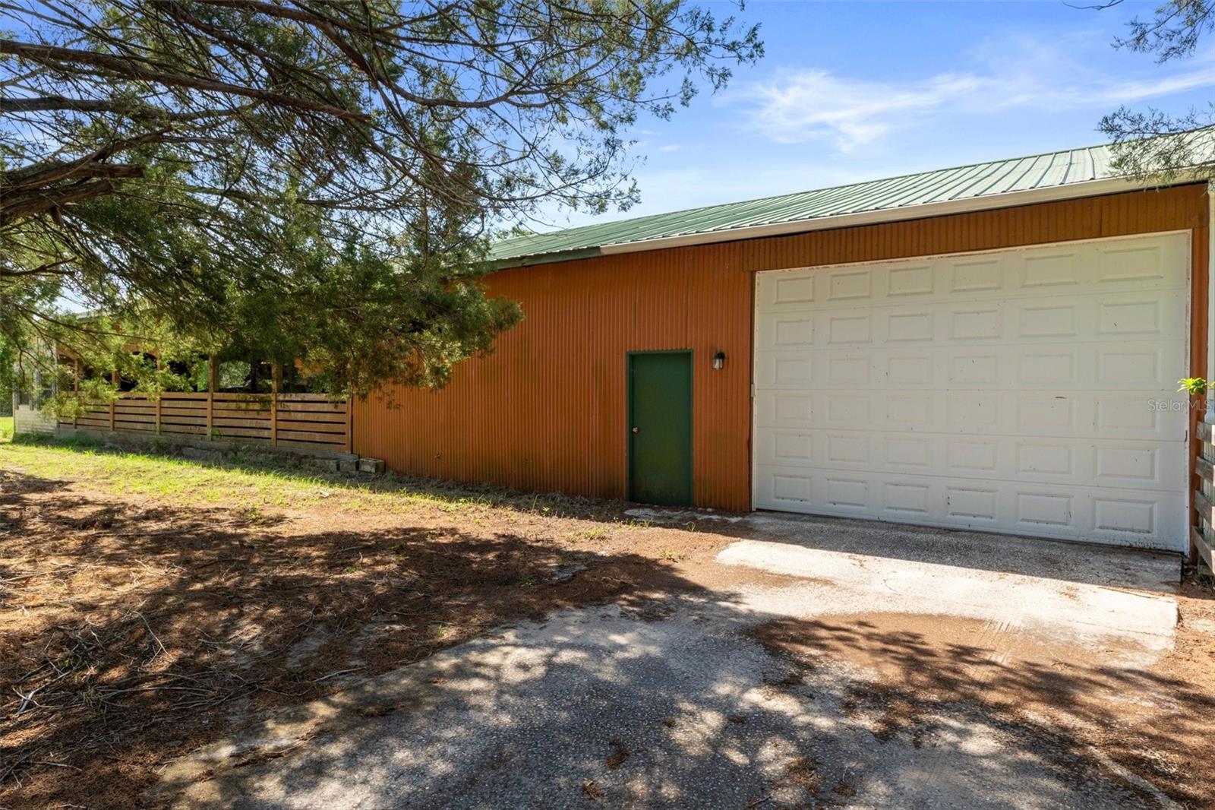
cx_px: 608
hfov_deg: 85.4
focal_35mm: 20
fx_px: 658
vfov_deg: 63.2
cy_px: 405
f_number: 8
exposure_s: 1/200
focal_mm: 13
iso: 250
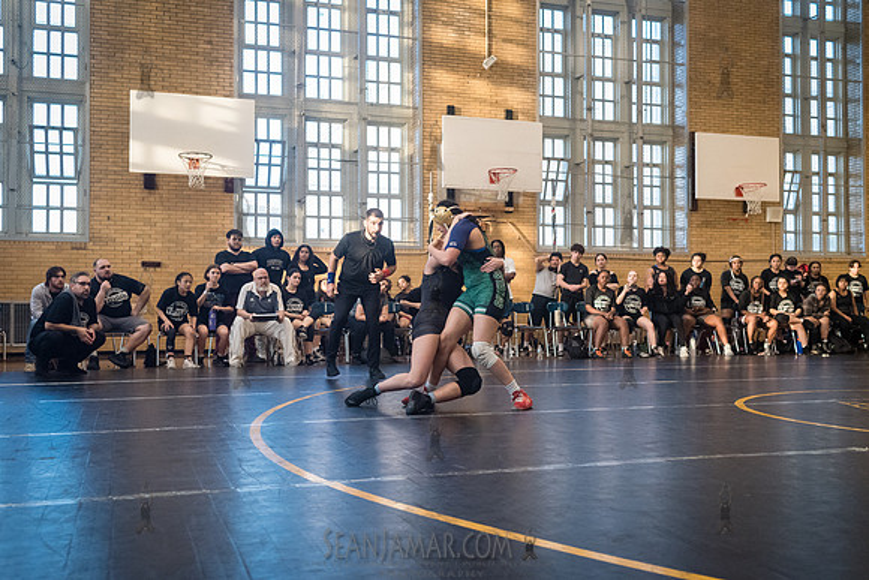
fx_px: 877
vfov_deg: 36.6
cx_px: 434
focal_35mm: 36
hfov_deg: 52.7
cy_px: 290
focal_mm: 35
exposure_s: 1/400
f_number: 4
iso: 5000
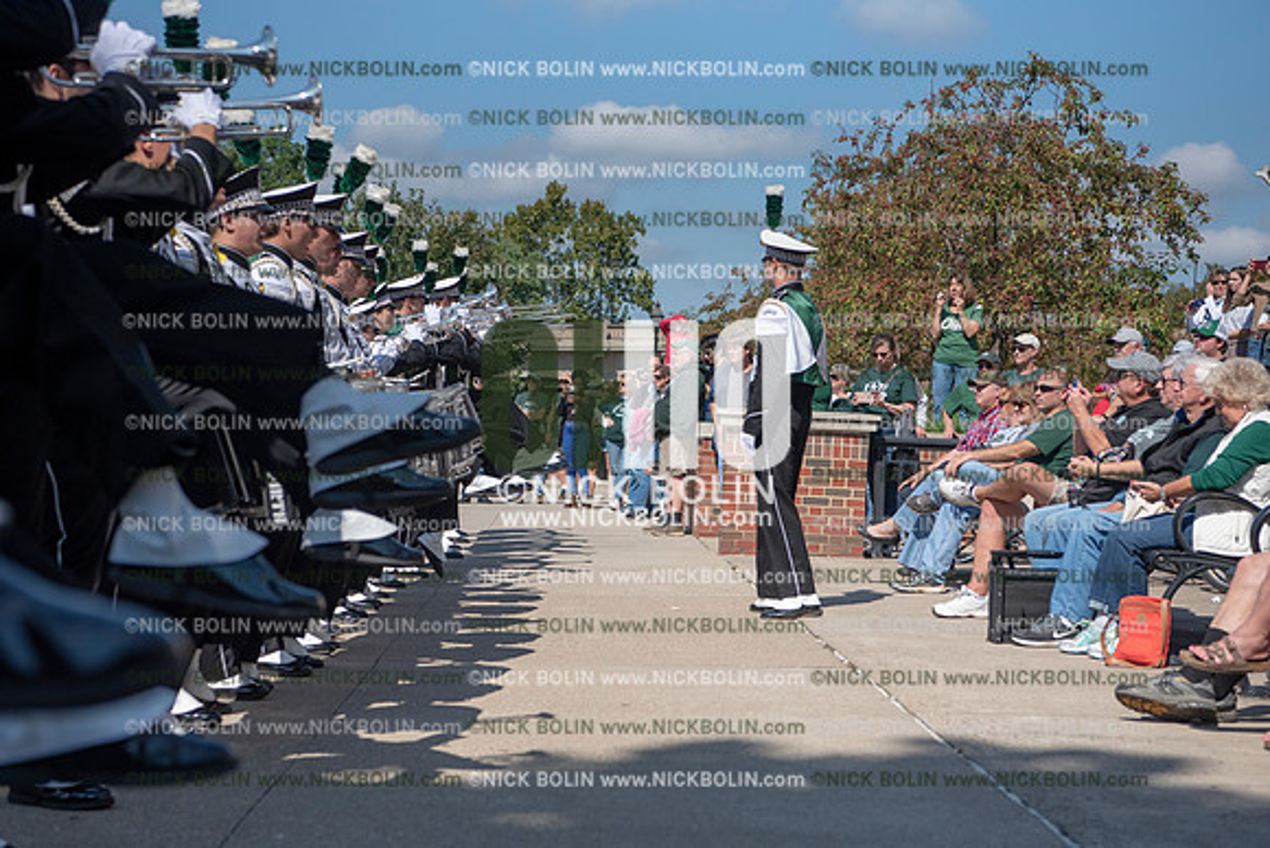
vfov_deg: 20.9
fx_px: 2293
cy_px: 424
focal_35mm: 65
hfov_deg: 31.0
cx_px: 635
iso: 400
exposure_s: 1/4000
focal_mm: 65
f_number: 5
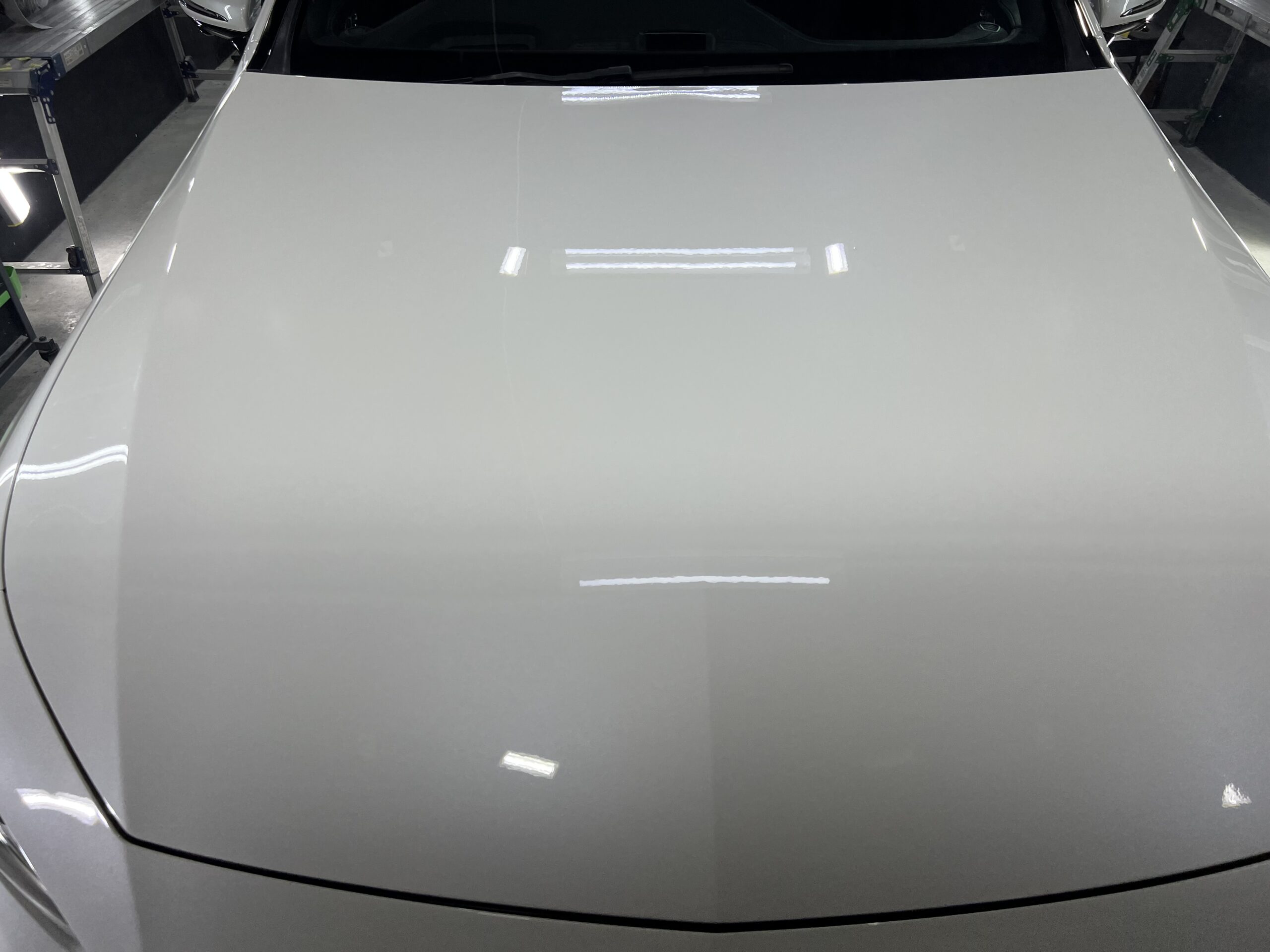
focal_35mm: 26
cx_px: 635
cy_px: 476
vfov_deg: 53.1
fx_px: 954
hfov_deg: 67.3
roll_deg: +1.6
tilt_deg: -40.1
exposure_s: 1/277
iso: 40
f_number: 1.5
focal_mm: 5.7
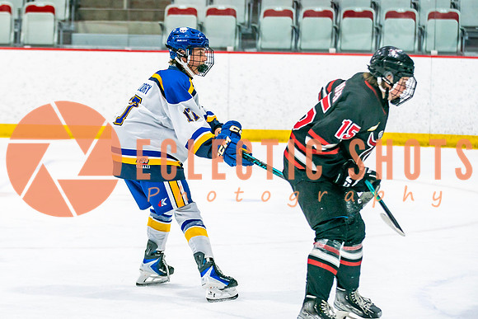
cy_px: 144
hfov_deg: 11.1
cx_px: 151
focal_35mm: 185
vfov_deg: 7.4
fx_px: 2457
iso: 500
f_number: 3.2
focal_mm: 110
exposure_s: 1/640
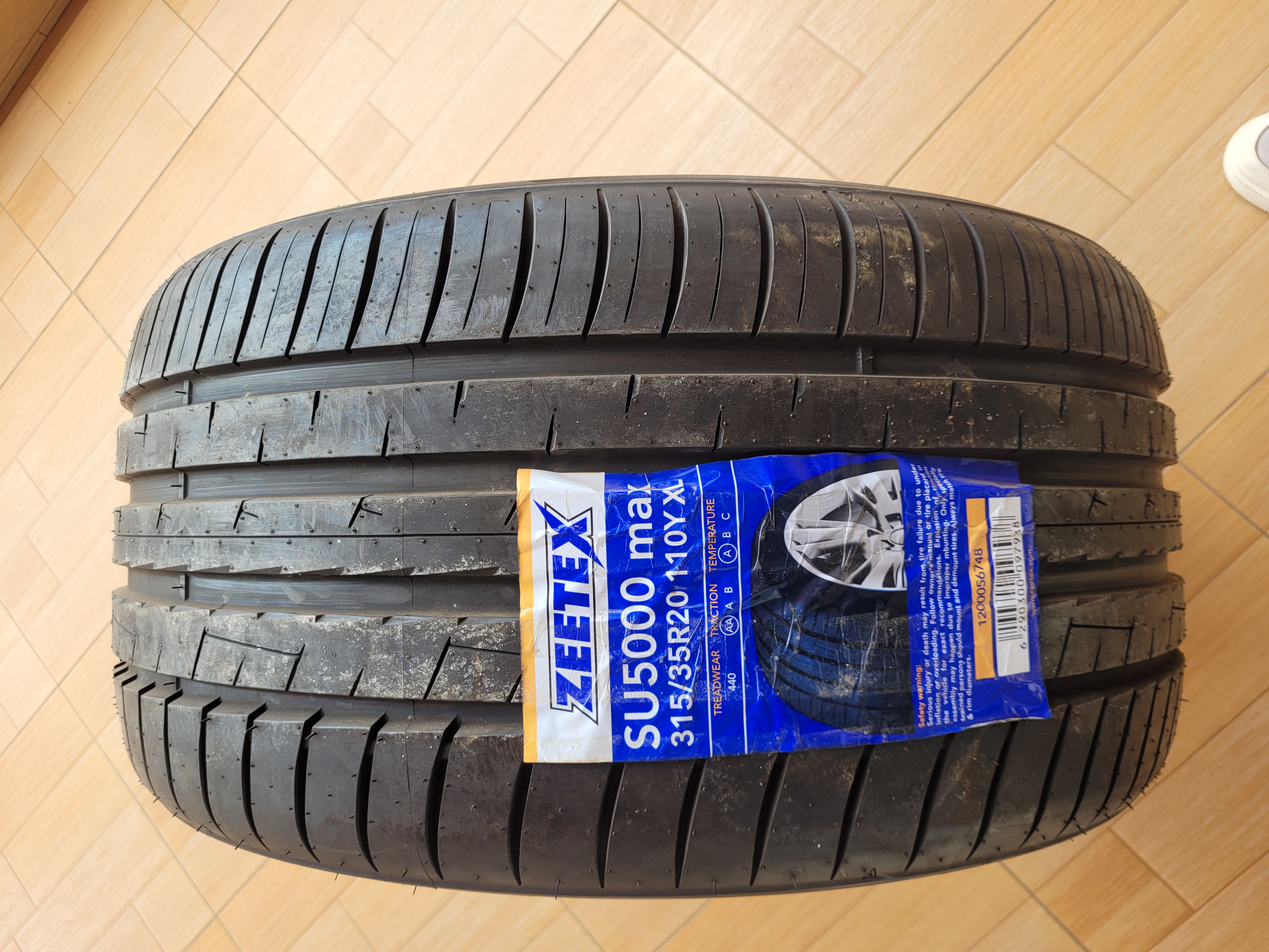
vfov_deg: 53.1
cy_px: 476
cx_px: 634
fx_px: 953
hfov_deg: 67.3
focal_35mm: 26
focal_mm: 5.4
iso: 40
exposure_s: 1/122
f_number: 1.8
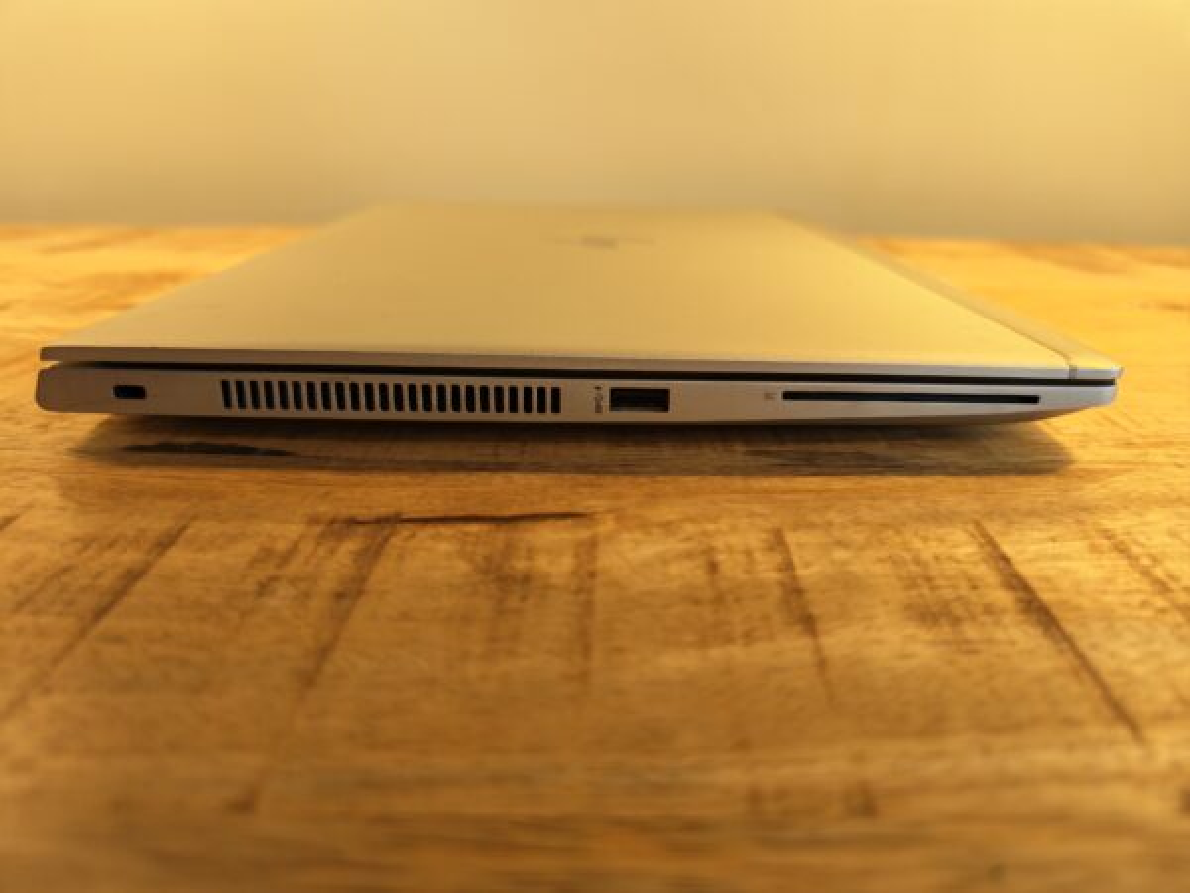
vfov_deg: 58.9
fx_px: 791
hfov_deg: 73.9
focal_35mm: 23
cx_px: 595
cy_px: 446
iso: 125
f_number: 1.6
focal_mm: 6.55
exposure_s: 1/50
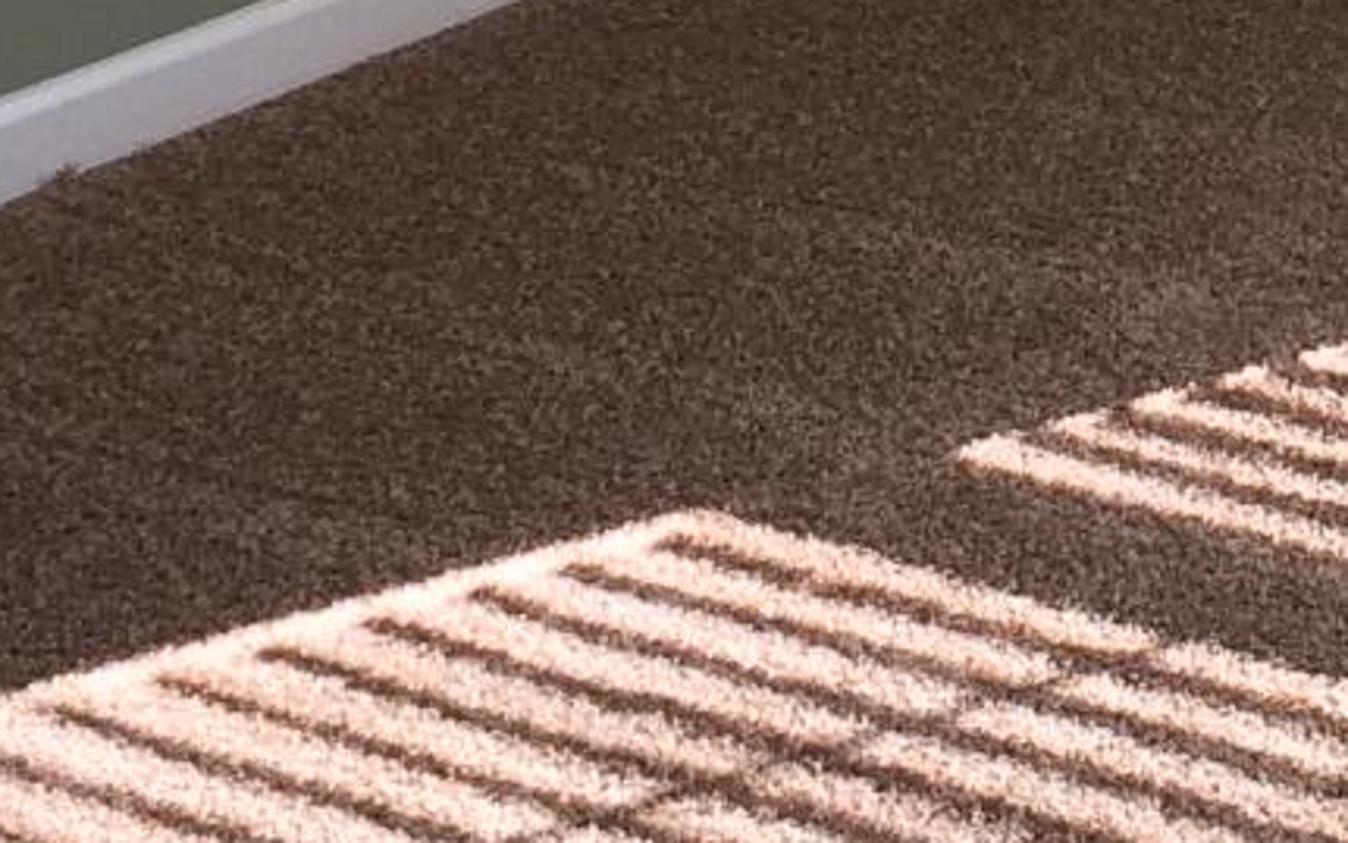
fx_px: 5255
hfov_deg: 14.1
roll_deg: +2.1
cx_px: 1705
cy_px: -646
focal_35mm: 143
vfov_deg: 8.8
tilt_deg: -14.1
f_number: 2.2
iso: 64
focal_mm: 4.15
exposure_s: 1/120
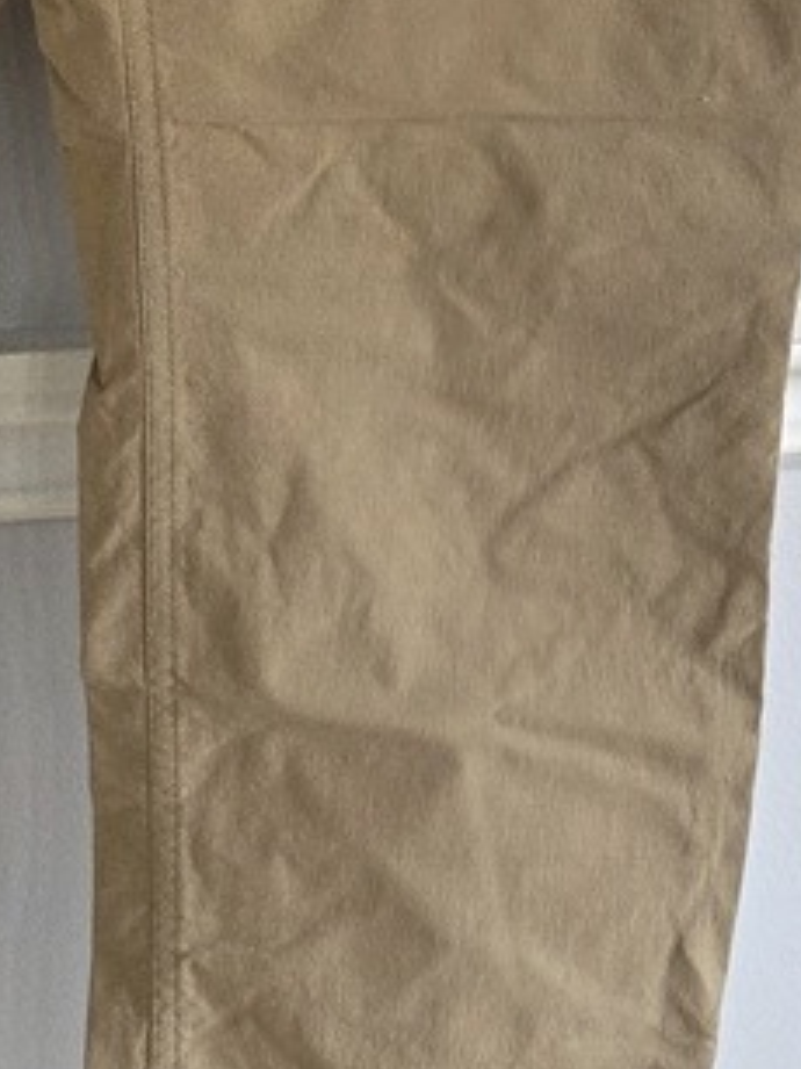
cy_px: -493
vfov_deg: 17.8
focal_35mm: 100
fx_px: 3087
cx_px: 146
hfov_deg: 14.7
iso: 160
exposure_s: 1/120
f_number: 1.8
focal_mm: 5.4
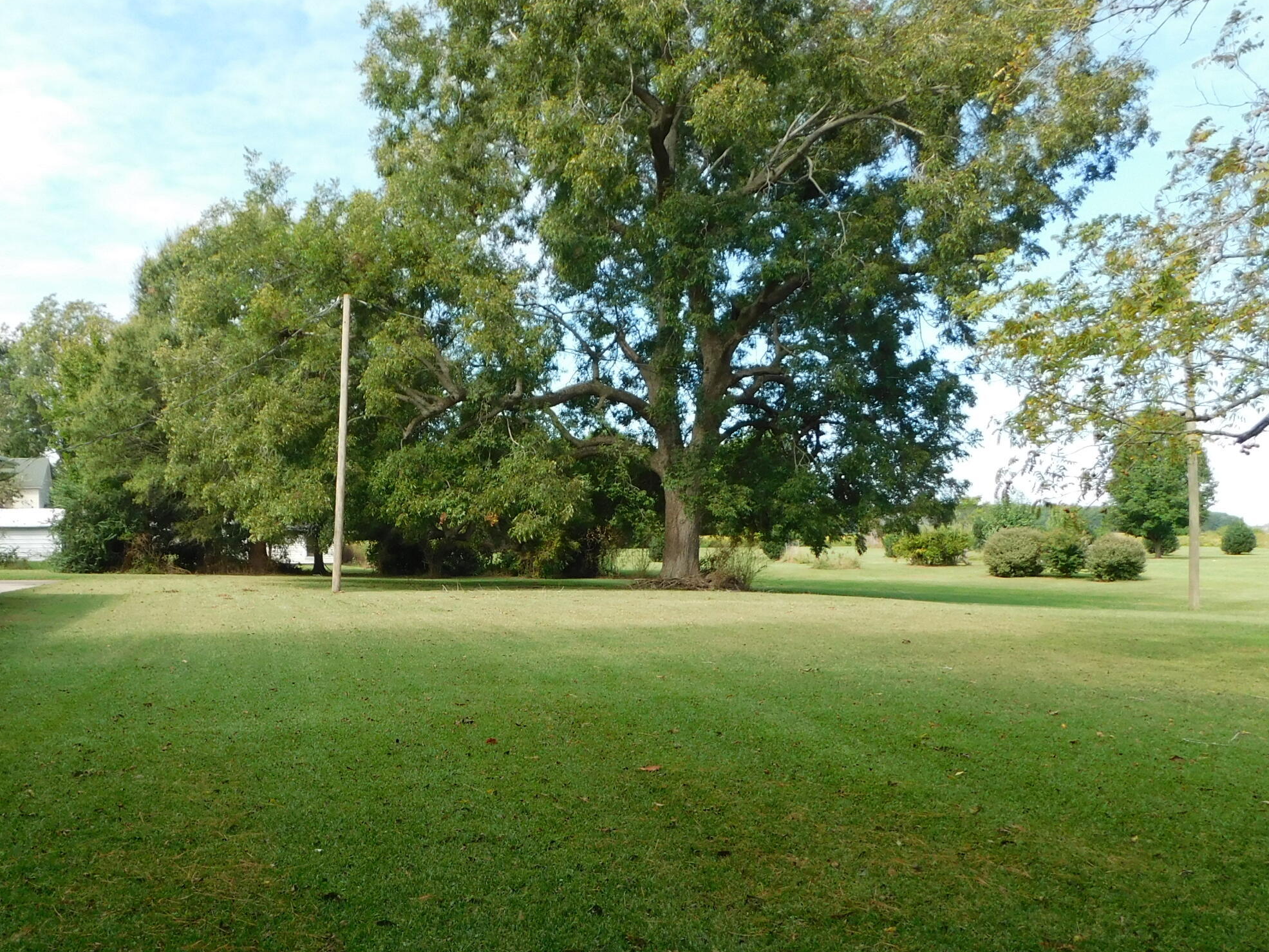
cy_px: 609
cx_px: 420
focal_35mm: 35
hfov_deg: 51.6
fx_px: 1283
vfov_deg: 40.4
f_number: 3
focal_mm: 4
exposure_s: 1/500
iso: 125
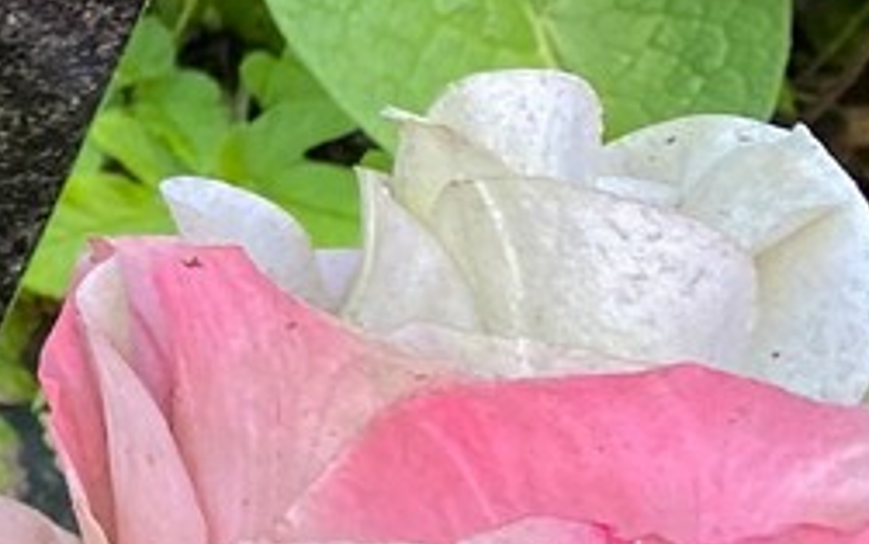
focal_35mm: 158
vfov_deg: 8.2
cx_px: -1464
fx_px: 3743
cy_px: -225
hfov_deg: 10.6
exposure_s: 1/121
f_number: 1.8
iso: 64
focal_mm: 4.25
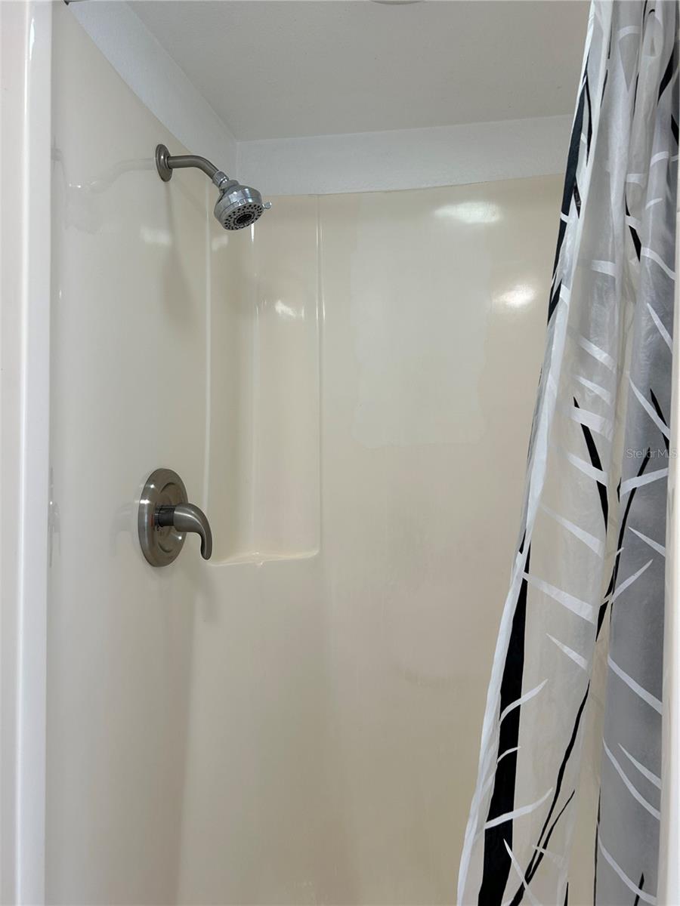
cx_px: 340
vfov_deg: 67.3
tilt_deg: -1.2
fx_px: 681
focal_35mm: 26
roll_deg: -1.5
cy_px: 453
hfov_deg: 53.1
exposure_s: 1/120
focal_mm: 5.7
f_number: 1.5
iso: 64
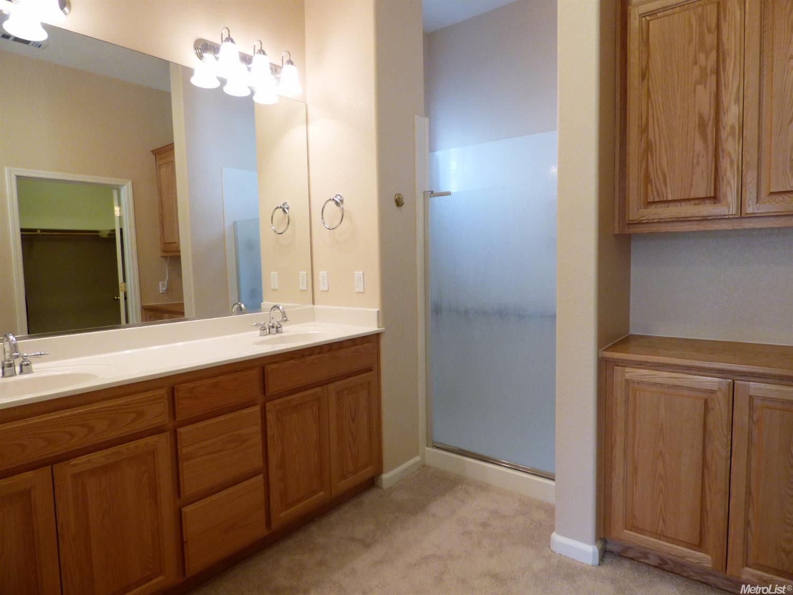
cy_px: 298
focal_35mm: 20
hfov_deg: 81.8
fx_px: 458
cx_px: 396
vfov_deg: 65.9
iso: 250
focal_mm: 3.58
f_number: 2.8
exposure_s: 1/60
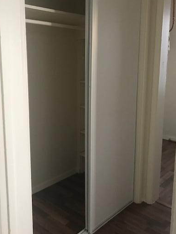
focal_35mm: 35
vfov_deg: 52.5
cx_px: 74
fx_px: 237
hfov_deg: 40.6
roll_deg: +0.4
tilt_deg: -9.5
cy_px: 104
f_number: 1.8
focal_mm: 3.99
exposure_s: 1/15
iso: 80
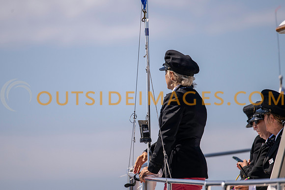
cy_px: 95
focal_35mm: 400
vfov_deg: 3.4
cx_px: 142
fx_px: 3167
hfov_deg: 5.2
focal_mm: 400
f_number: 4.5
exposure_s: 1/4000
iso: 200
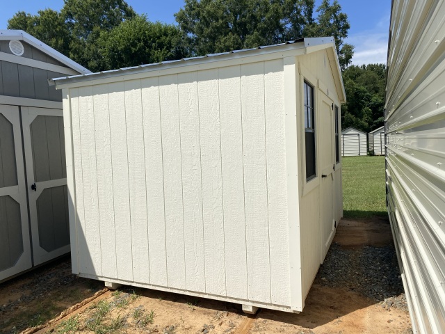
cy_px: 167
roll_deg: +0.9
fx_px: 334
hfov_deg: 67.3
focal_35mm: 26
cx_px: 222
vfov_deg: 53.1
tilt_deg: -5.3
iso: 32
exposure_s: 1/6410
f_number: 1.8
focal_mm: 4.25
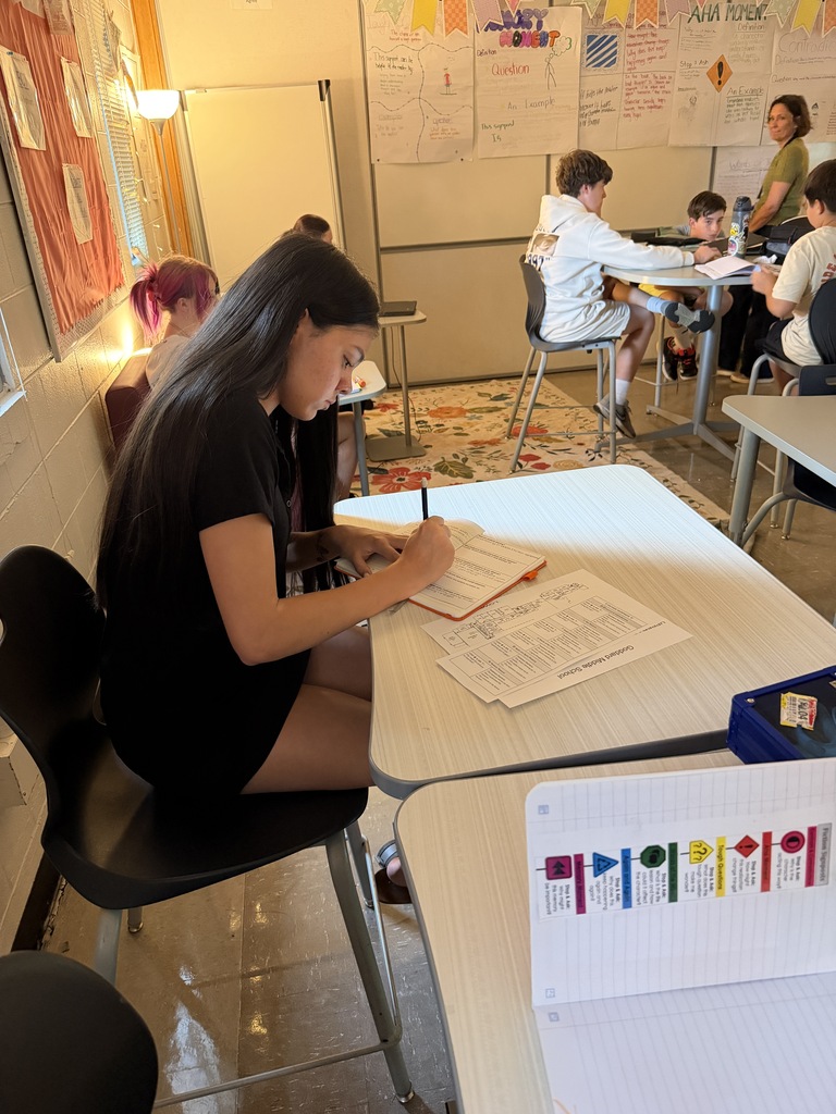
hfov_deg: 56.8
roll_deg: +3.8
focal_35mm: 24
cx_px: 418
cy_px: 557
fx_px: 773
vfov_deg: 71.6
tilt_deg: -27.1
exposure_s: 1/60
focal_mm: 6.76
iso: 800
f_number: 1.78
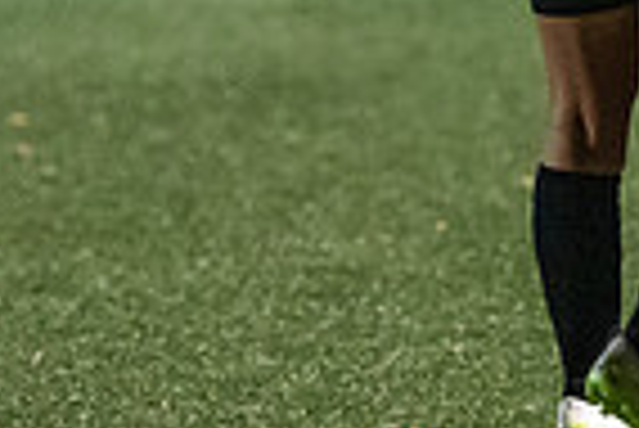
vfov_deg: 2.3
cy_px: 34
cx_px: 590
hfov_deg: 3.4
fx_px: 10874
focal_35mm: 612
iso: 8000
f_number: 2.8
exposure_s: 1/1250
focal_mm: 150
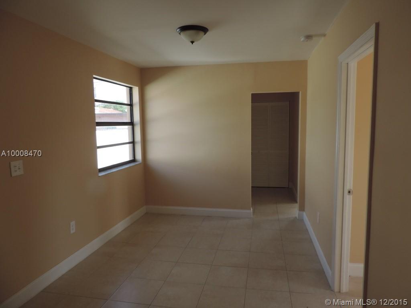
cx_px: 206
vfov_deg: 56.8
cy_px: 154
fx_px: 285
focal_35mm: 24
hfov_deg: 71.6
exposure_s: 1/200
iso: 80
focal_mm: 4.3
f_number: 3
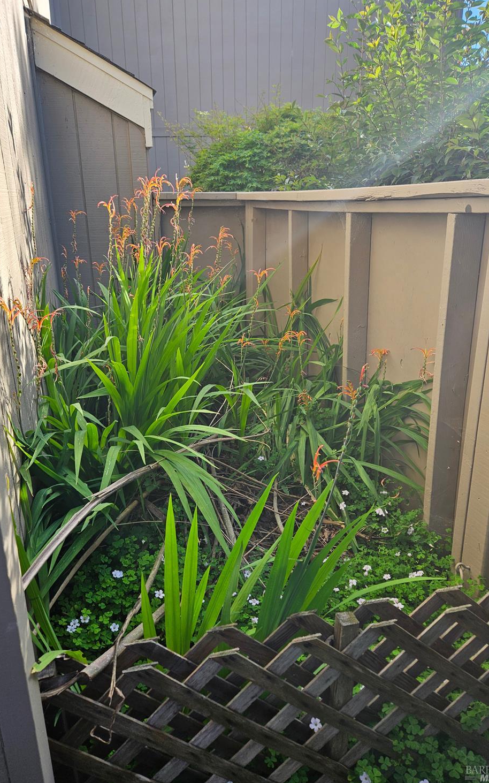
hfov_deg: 49.1
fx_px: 533
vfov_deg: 72.6
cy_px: 387
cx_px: 208
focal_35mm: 25
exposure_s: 1/230
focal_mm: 5.4
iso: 25
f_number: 1.8
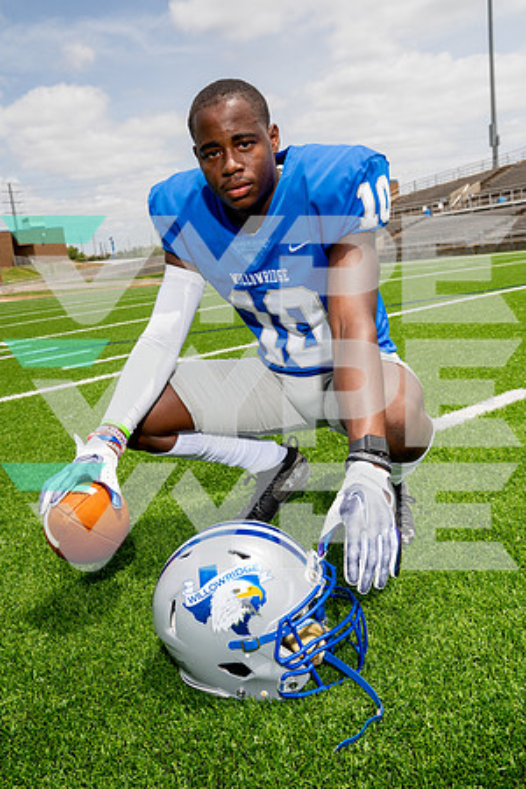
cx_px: 263
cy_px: 394
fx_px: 679
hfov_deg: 42.3
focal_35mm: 31
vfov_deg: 60.3
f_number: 8
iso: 100
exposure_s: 1/250
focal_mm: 31
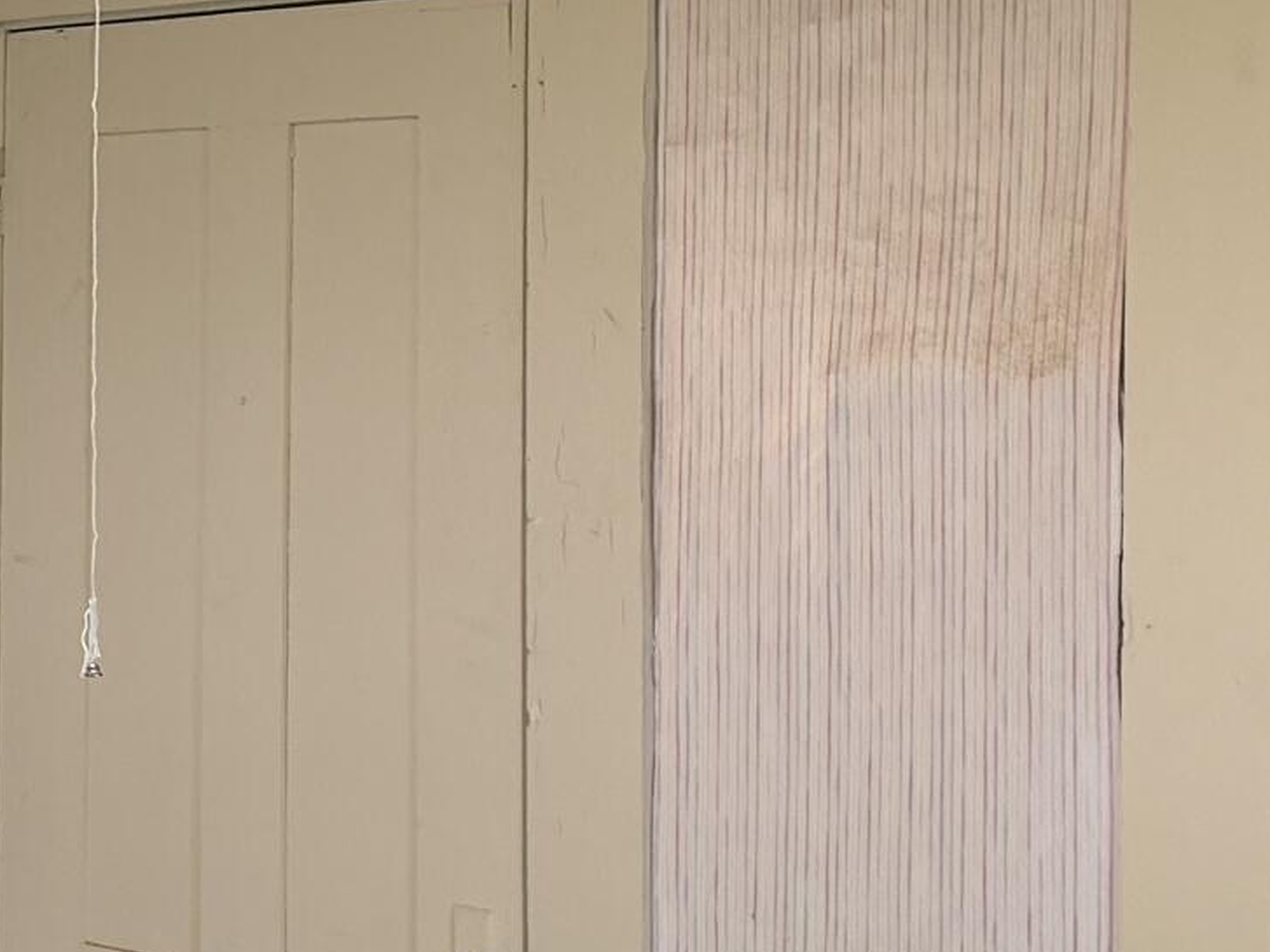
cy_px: 302
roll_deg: -0.2
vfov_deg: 14.9
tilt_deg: +0.1
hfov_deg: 18.1
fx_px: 3632
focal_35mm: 99
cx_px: -517
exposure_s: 1/60
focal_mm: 6.76
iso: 160
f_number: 1.78
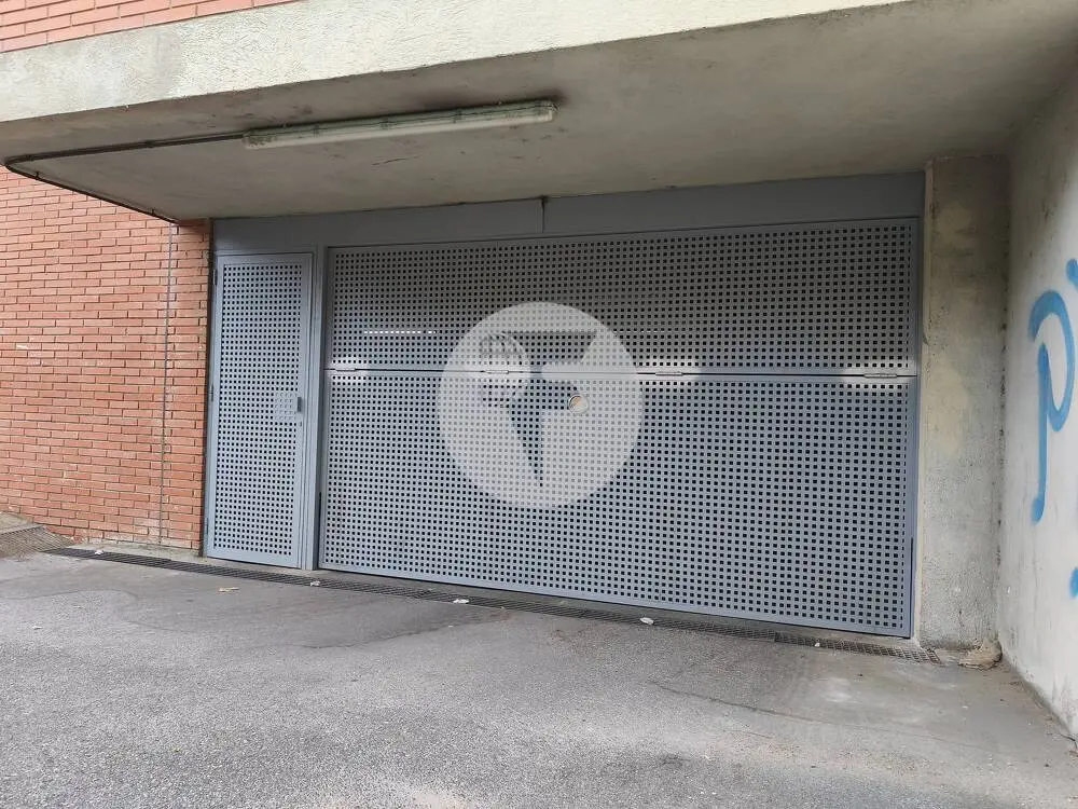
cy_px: 404
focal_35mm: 23
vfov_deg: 58.9
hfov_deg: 73.9
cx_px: 539
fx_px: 716
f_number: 1.65
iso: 64
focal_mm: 6.18
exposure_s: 1/99.9
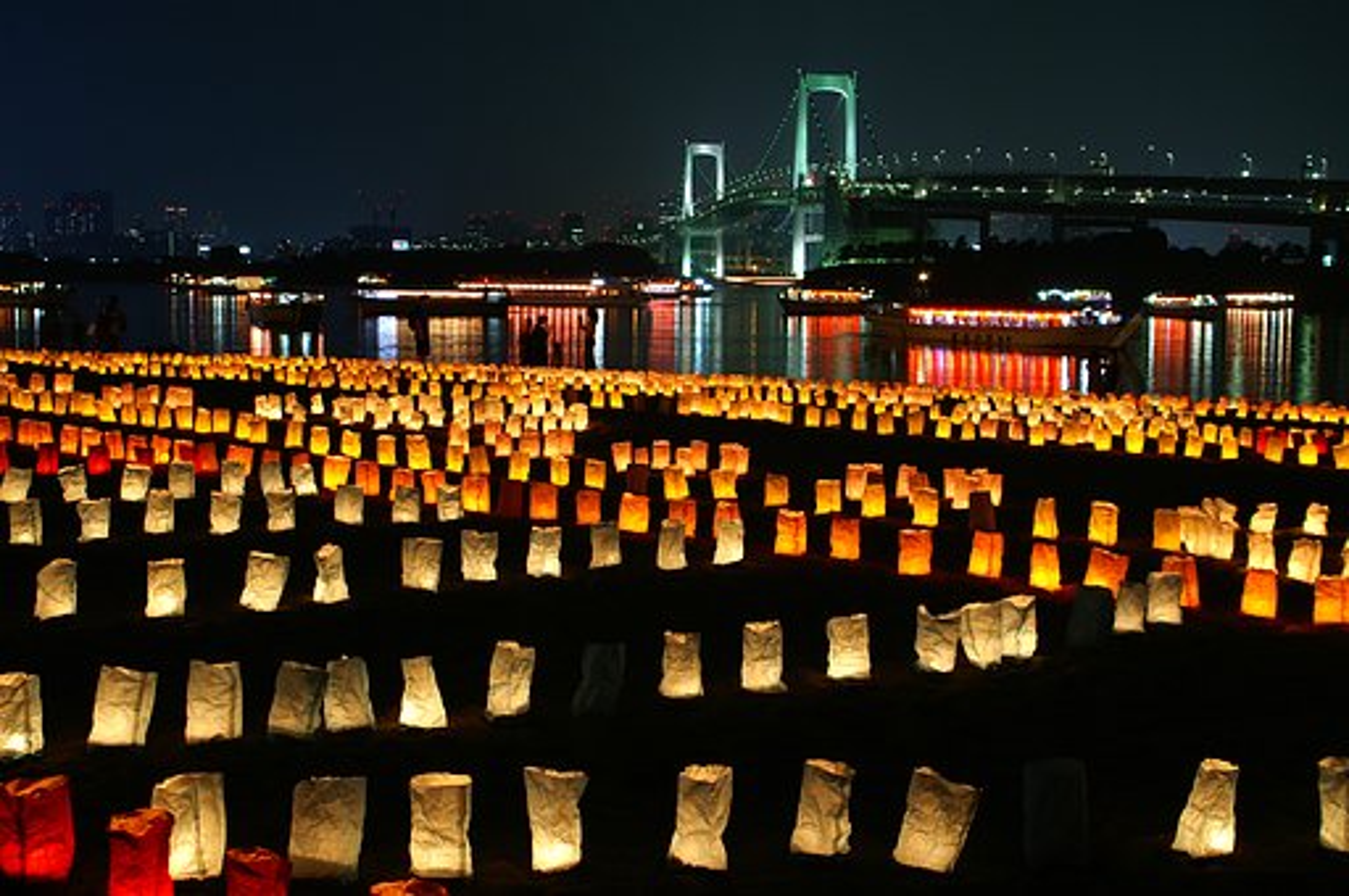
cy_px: 448
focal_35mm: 42
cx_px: 674
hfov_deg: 46.5
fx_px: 1572
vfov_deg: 31.8
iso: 200
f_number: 5.6
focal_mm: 28
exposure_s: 1.3
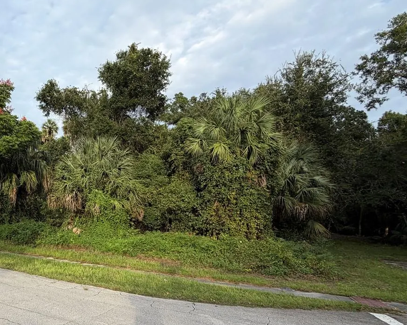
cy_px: 194
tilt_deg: +3.3
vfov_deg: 56.4
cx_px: 82
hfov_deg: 62.4
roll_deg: -1.0
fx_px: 301
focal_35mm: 25
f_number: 2.2
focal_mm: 2.22
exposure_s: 1/559
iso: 40
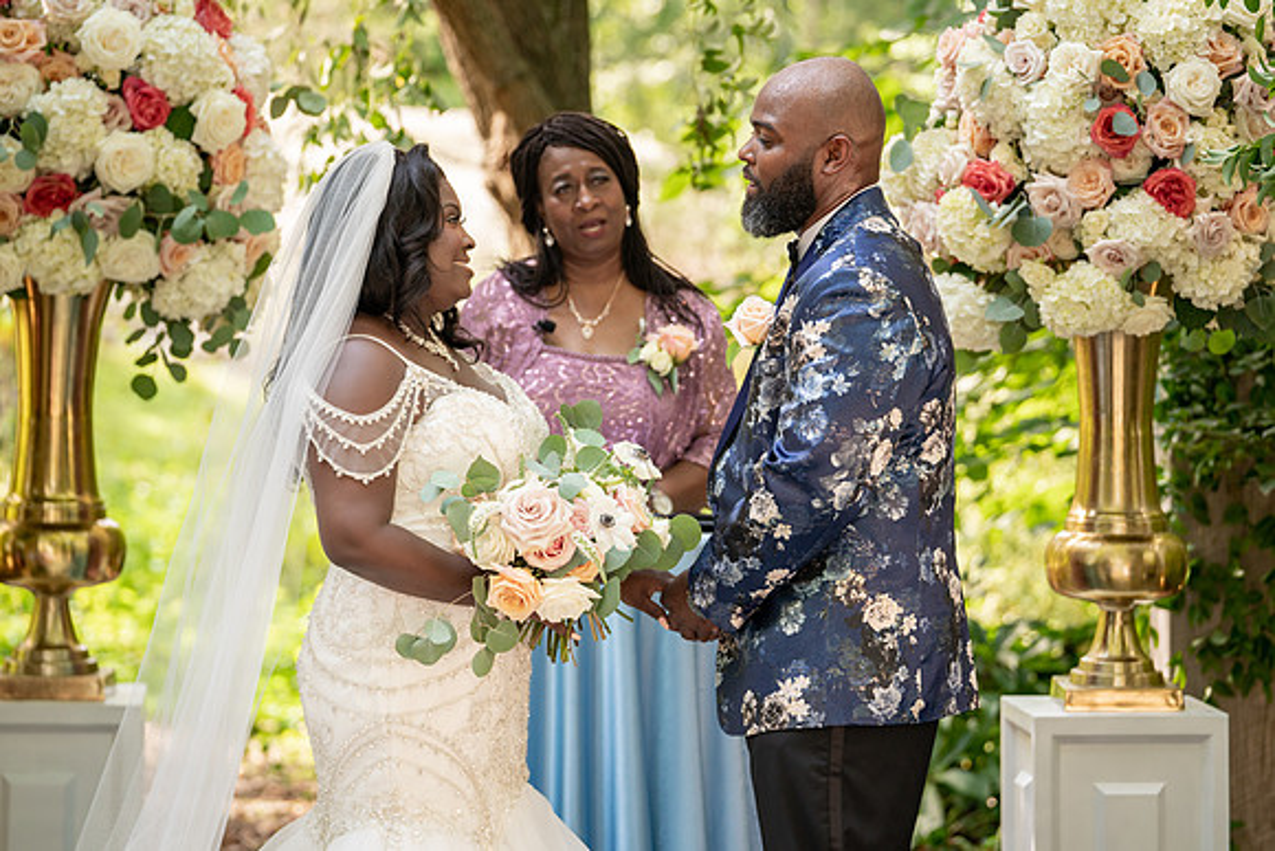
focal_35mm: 143
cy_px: 411
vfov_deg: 9.6
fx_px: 5080
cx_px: 659
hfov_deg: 14.3
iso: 400
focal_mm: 137
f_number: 4
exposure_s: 1/200
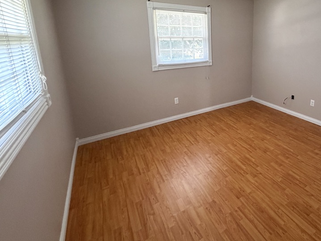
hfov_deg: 78.3
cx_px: 222
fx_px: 185
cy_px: 74
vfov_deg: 63.8
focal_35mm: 20
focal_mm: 2.22
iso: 500
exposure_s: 1/60
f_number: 2.2
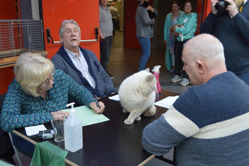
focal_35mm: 36
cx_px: 124
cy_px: 83
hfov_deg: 53.2
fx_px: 249
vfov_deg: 36.8
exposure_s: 1/80
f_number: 4.5
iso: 400
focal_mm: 24
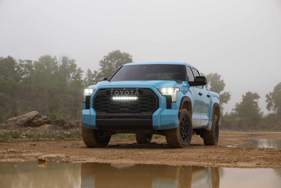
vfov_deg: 16.5
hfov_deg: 24.5
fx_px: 648
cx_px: 140
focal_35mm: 83
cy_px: 94
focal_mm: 83
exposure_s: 1/250
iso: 250
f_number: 5
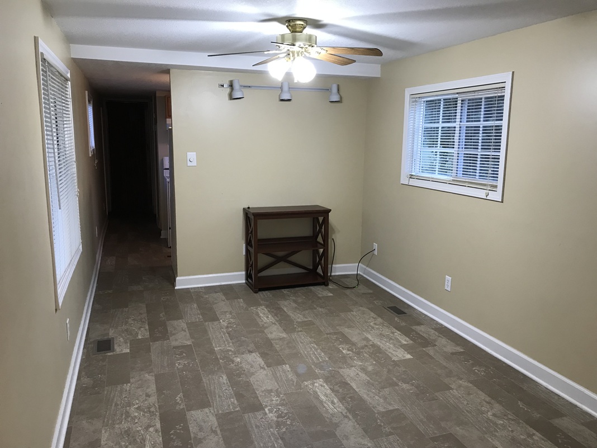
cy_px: 224
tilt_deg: -9.8
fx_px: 483
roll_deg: -1.0
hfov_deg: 63.4
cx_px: 298
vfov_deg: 49.7
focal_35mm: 28
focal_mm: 3.99
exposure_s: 1/15
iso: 40
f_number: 1.8
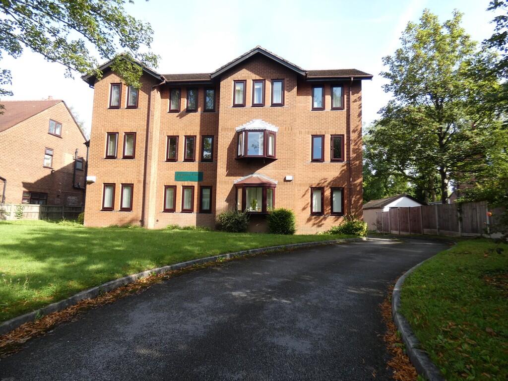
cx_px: 254
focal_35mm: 20
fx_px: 294
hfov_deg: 81.7
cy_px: 190
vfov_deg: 66.0
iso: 80
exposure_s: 1/400
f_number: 2.8
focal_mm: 3.6
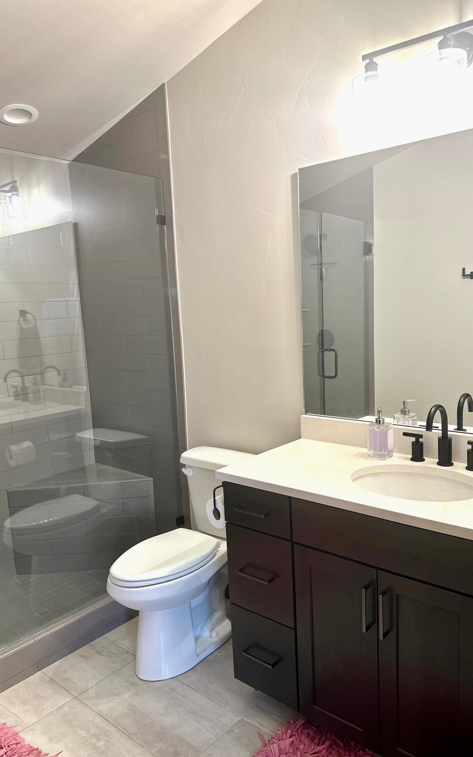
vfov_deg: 70.4
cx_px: 272
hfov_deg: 47.4
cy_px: 383
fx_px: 536
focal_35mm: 26
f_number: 1.78
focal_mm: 6.86
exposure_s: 1/60
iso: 160
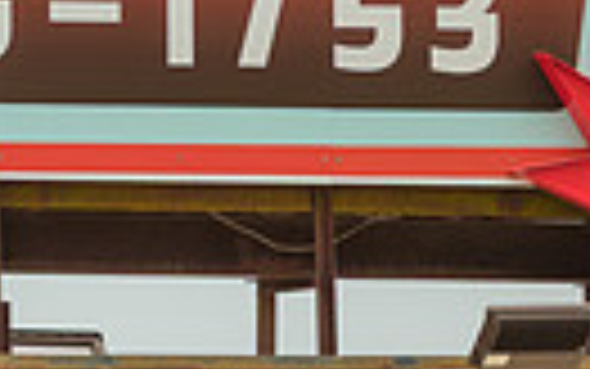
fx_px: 11244
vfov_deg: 1.9
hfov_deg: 3.0
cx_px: -221
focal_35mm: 699
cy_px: -142
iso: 80
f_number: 5.6
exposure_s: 1/640
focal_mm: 155
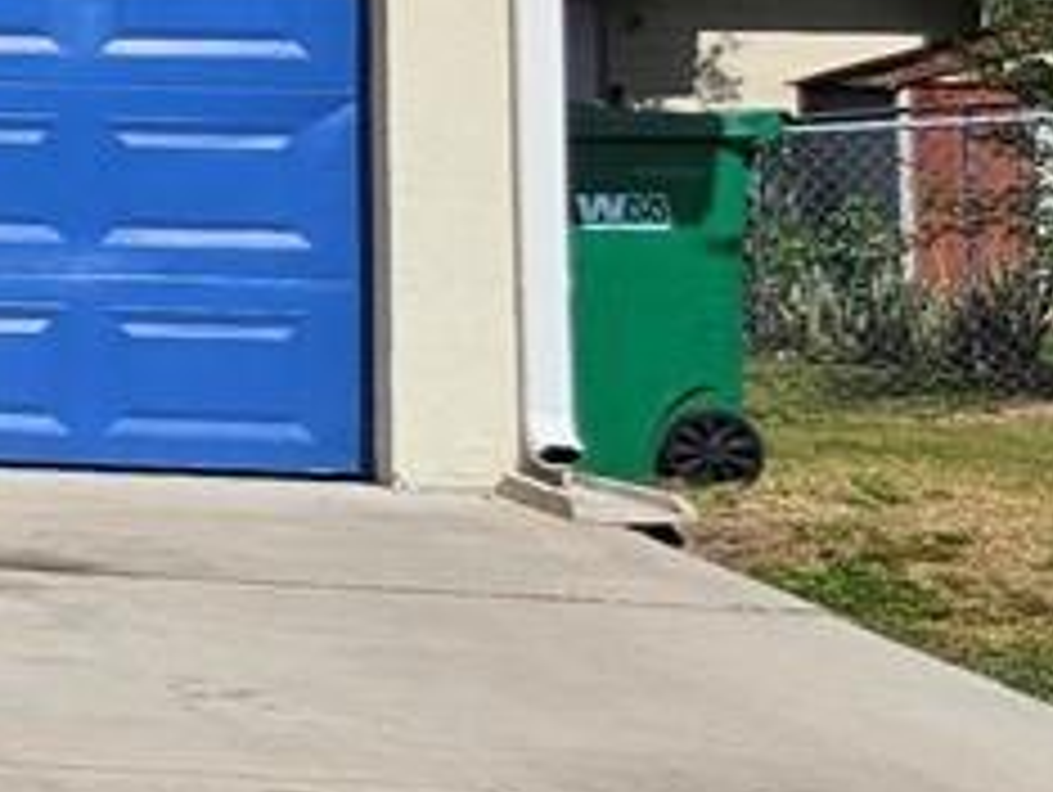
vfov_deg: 9.3
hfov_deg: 9.9
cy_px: -153
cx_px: -1958
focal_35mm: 157
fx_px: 4781
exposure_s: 1/3177
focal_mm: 5.4
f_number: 1.8
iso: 25
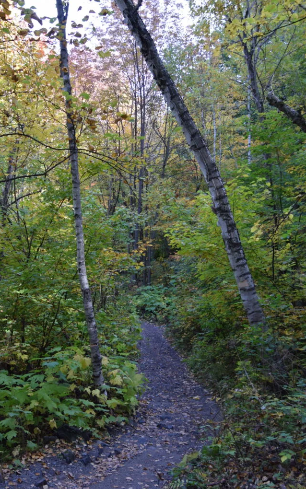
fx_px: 594
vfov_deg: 44.8
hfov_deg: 28.9
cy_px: 244
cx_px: 151
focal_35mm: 45
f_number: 5.6
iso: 400
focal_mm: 29
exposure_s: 1/125
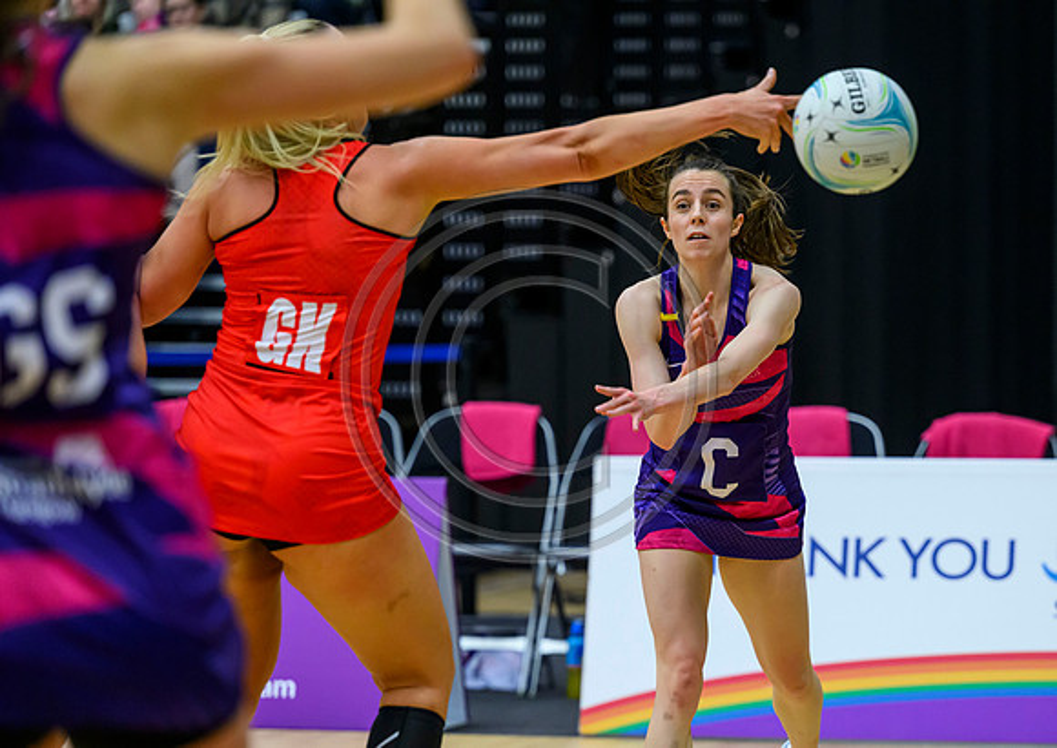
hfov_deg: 9.3
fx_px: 6492
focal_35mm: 217
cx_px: 708
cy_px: 473
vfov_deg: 6.6
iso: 4000
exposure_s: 1/1000
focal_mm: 165
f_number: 3.2
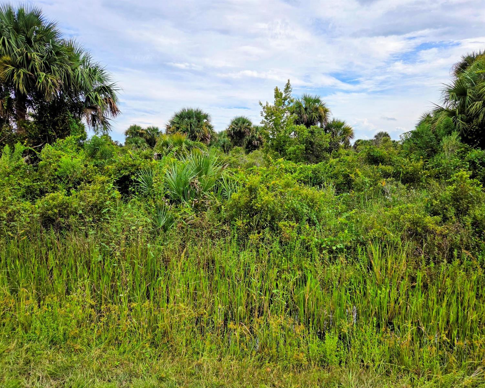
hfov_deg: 70.2
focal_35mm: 24
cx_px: 259
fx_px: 344
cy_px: 194
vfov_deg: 58.8
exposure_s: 1/3531
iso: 80
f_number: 1.8
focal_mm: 5.4
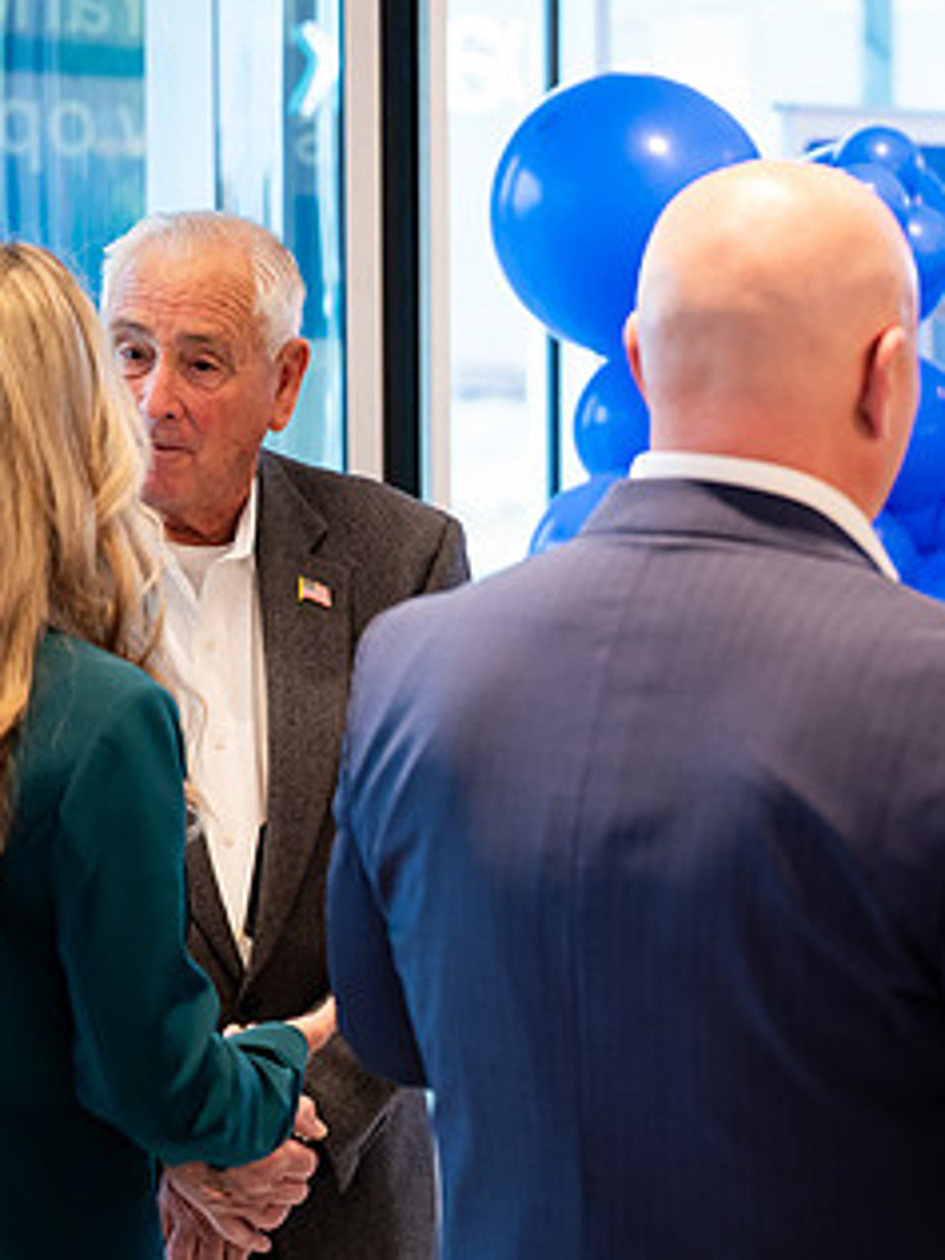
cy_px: 566
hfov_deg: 11.8
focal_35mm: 124
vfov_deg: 15.9
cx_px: 1041
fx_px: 4514
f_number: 3.2
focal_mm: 70
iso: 1000
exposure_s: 1/200
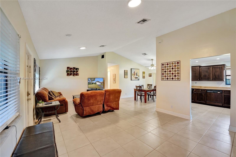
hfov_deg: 104.3
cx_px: 118
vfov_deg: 81.2
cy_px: 78
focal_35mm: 14
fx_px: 92
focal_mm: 14
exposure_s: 1/250
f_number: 2.8
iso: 1250
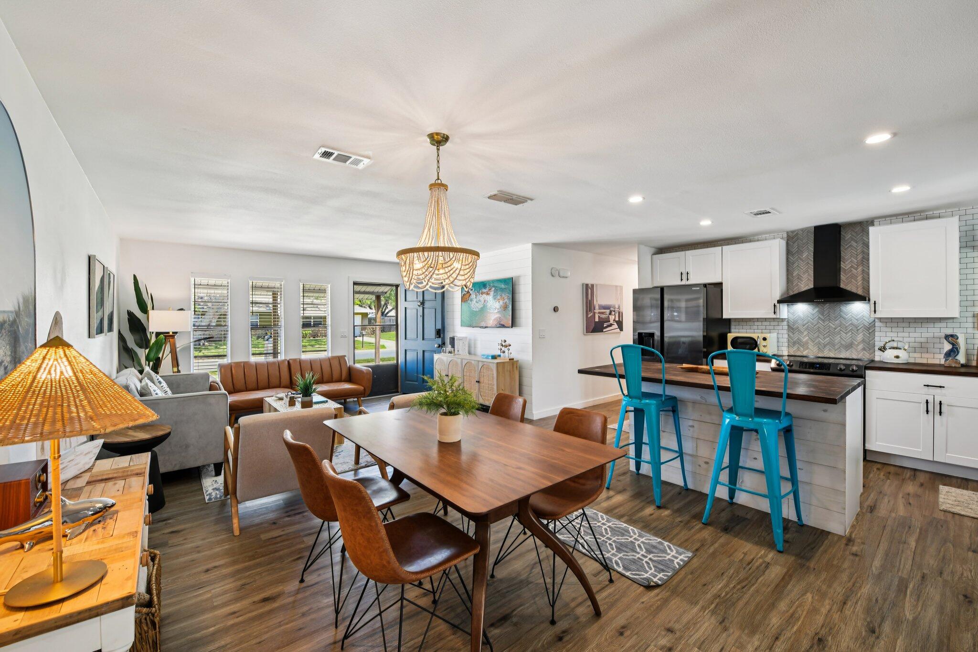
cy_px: 326
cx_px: 489
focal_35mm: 15
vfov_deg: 77.3
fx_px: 407
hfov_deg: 100.4
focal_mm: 15
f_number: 8
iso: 400
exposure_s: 1/10
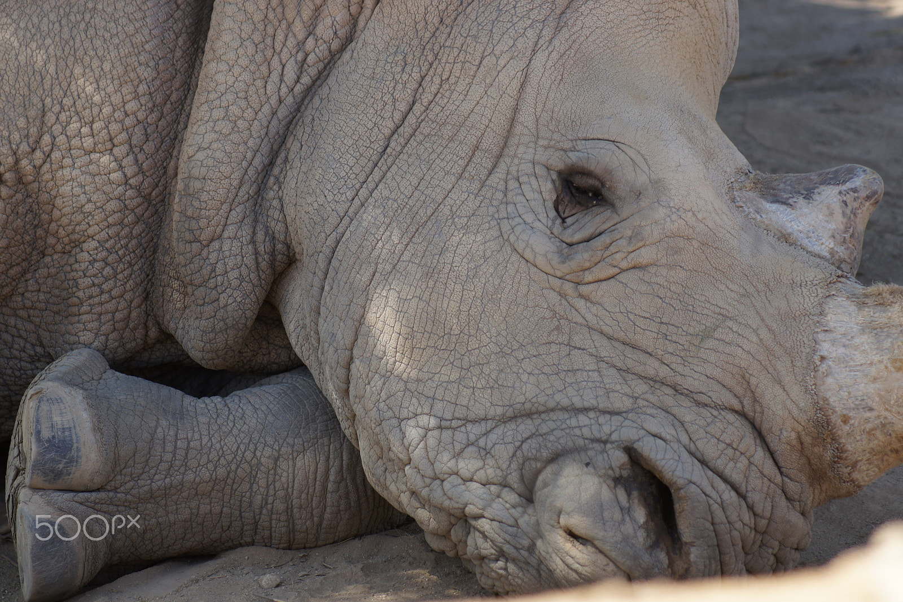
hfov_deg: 9.8
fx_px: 5266
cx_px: 452
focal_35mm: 210
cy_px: 301
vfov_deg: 6.5
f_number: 5.6
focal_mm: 140
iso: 200
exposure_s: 1/250
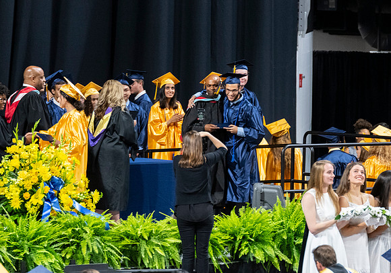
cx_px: 245
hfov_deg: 5.8
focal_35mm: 348
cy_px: 142
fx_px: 3834
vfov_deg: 4.1
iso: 2000
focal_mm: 200
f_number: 4
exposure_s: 1/200
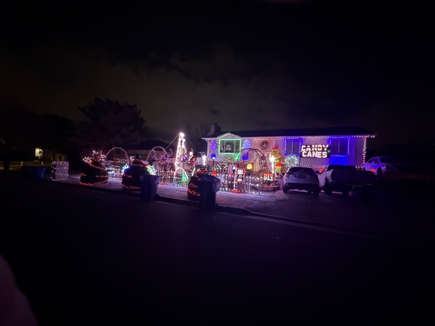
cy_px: 163
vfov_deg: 85.7
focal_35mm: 14
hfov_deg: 102.1
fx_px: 176
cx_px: 218
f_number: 2.2
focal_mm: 2.22
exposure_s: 1/30
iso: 2000
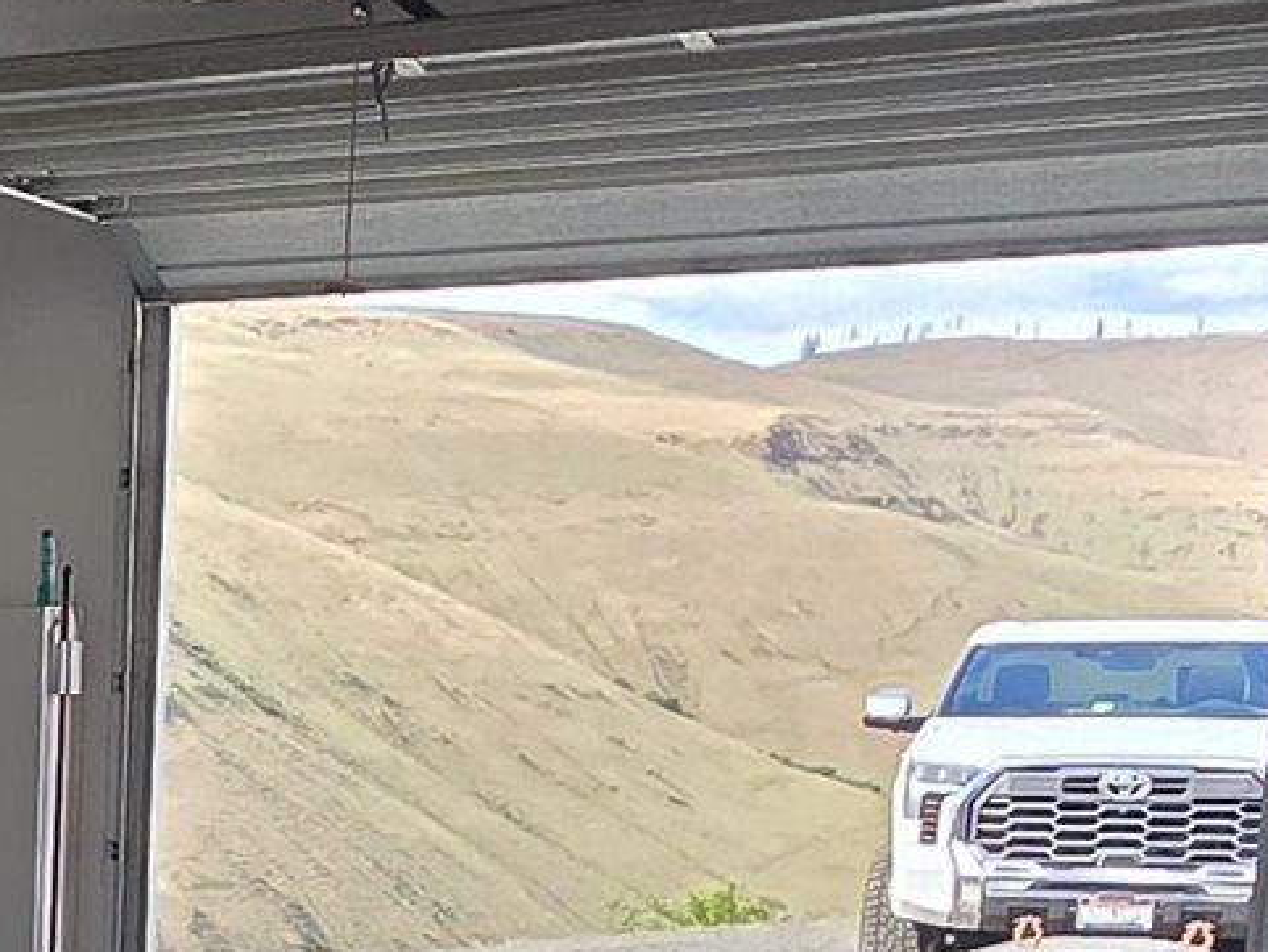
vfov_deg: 16.5
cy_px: 1337
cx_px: -728
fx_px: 3041
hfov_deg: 19.8
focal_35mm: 83
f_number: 2.2
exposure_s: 1/185
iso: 50
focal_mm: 2.2
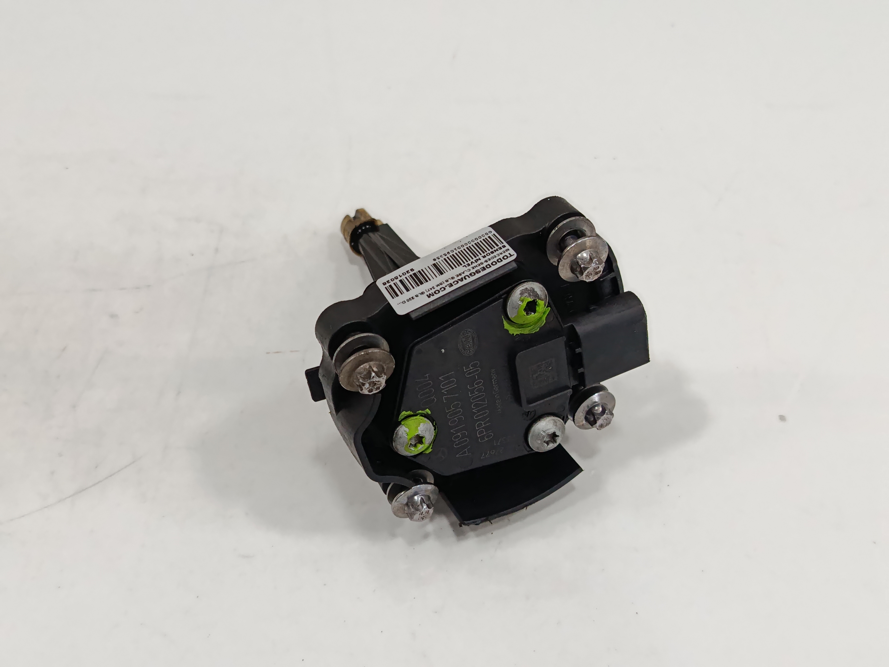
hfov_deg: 54.0
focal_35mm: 34
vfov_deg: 41.8
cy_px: 334
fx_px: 873
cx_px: 444
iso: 886
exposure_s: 1/100
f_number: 1.7
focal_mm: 5.24
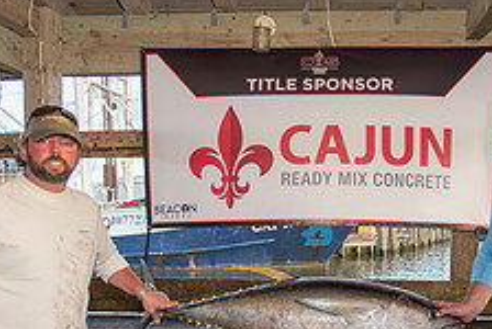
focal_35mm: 44
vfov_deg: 29.8
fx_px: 602
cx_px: 301
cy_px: 271
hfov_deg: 44.2
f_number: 2.8
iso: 250
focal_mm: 17
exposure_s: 1/320
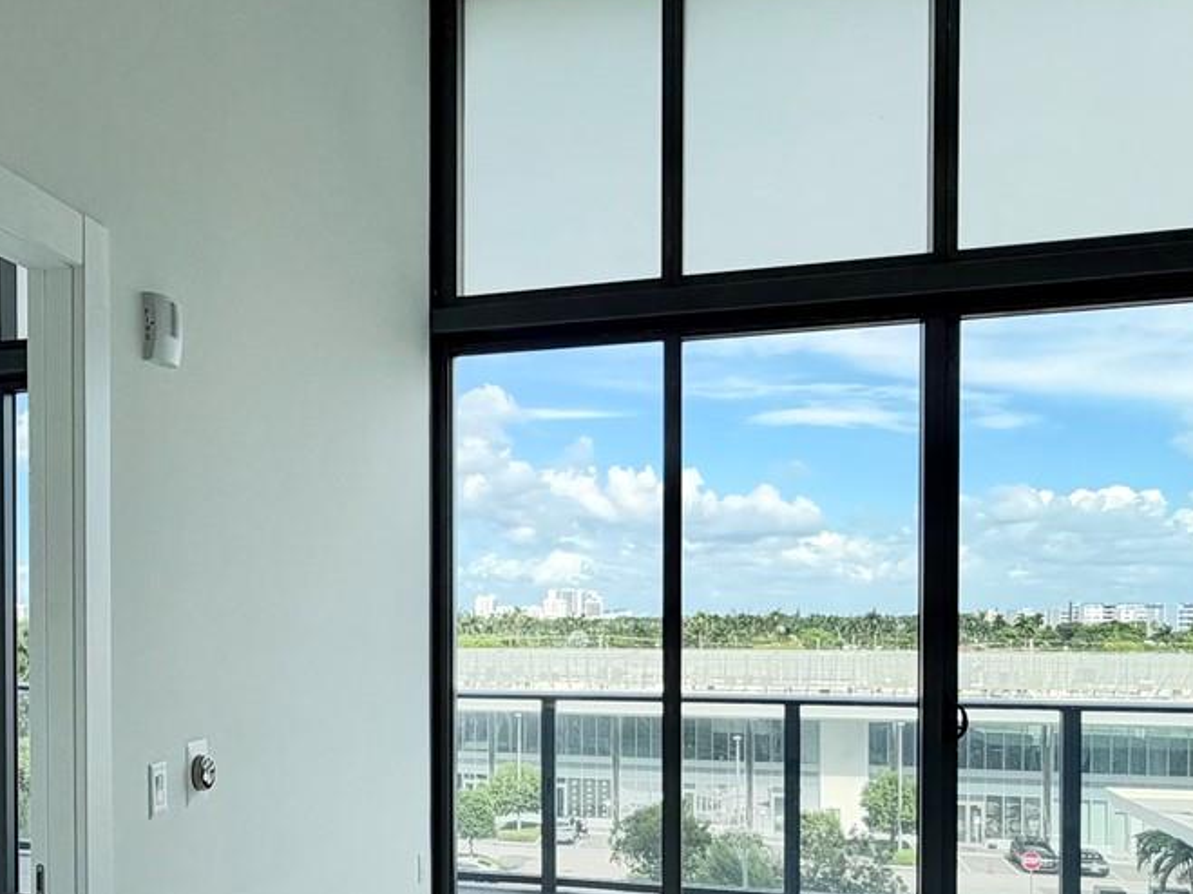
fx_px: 1172
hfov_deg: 52.3
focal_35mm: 34
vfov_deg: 41.0
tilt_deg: -0.5
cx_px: 348
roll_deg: +0.6
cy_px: 632
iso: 40
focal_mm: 2.22
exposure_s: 1/709
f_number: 2.2
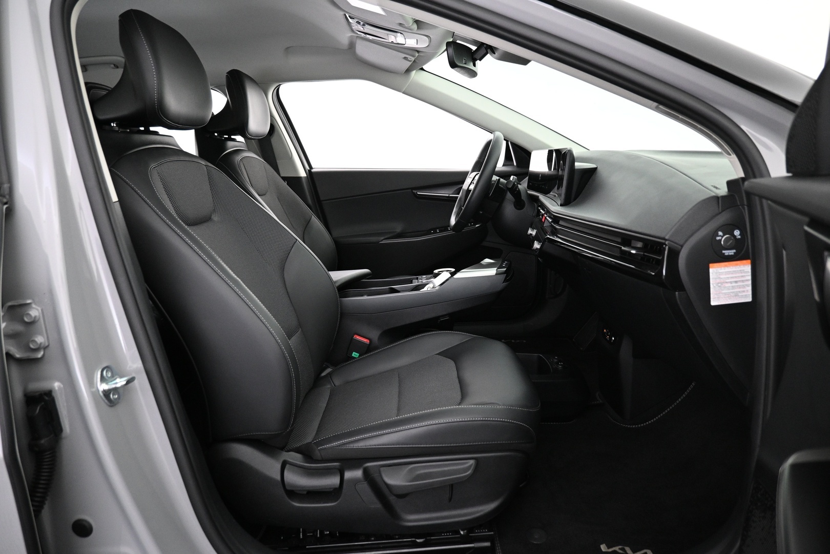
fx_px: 553
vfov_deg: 53.1
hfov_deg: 73.7
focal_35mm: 24
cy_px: 277
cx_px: 415
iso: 1600
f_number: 3.5
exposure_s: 1/25
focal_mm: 16
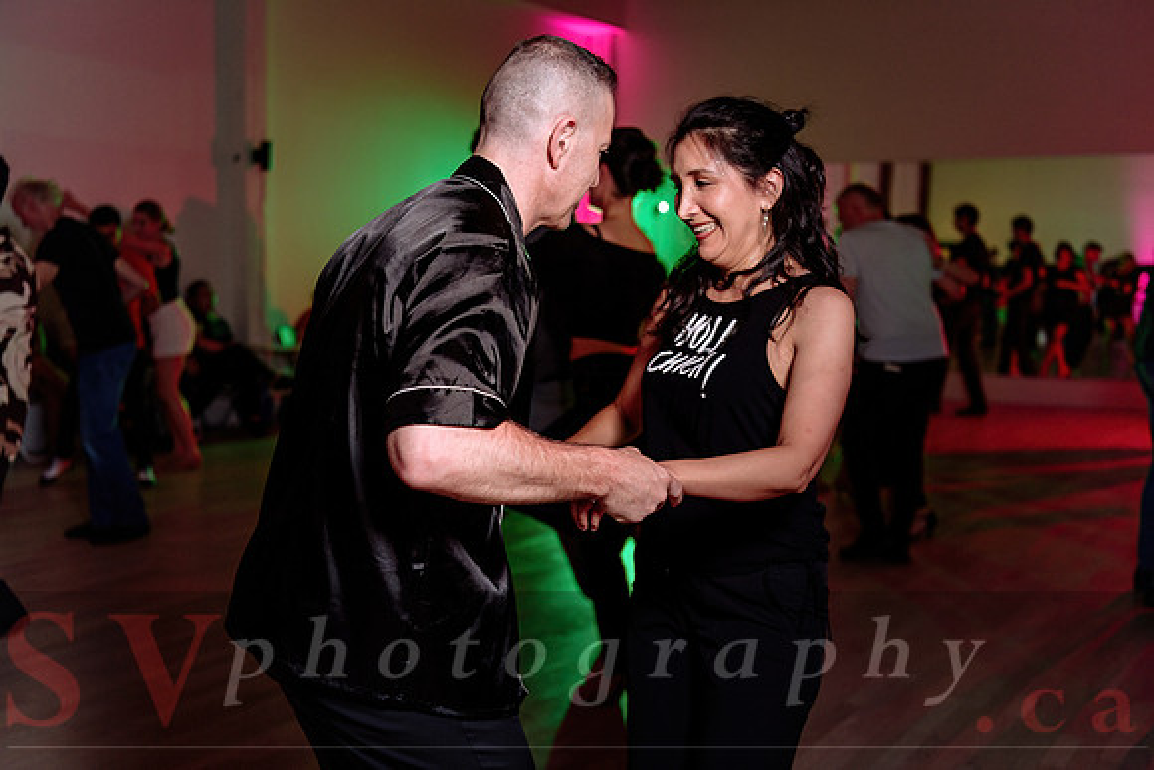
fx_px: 1282
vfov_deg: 33.4
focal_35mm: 40
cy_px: 385
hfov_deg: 48.4
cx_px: 577
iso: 800
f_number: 2.8
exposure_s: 1/100
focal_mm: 40
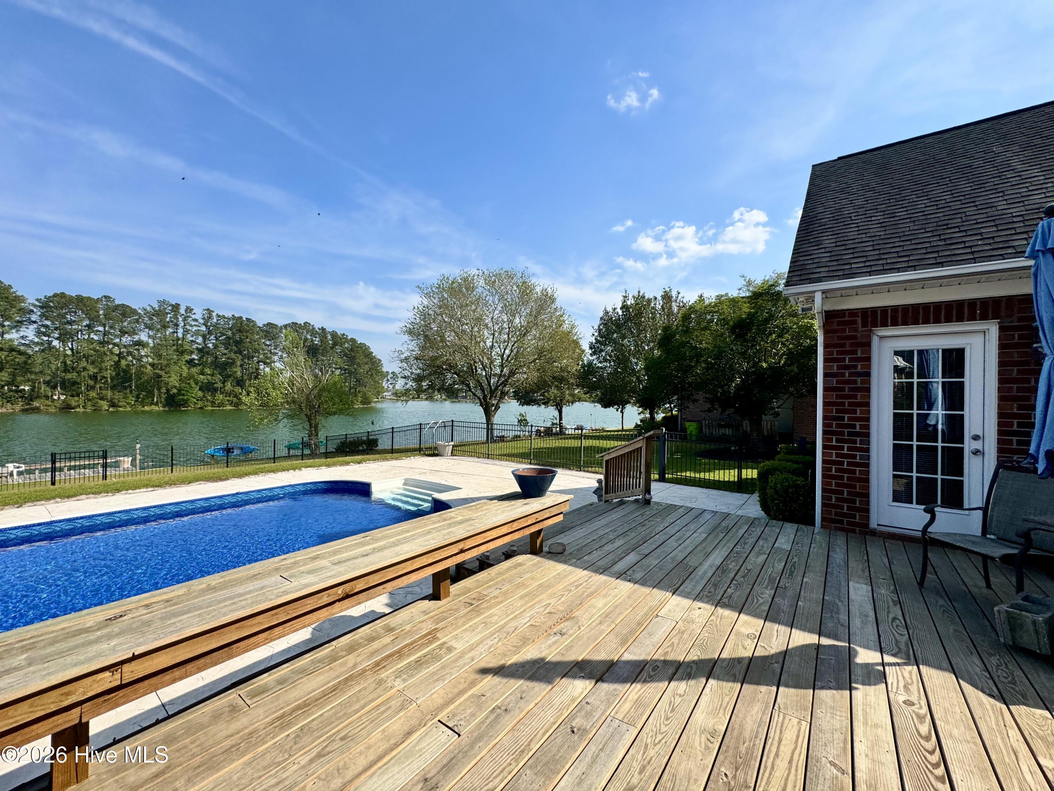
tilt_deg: +0.4
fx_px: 426
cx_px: 527
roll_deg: -3.4
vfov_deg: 85.7
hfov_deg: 102.1
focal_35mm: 14
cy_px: 396
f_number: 2.2
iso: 50
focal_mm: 2.22
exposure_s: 1/2342
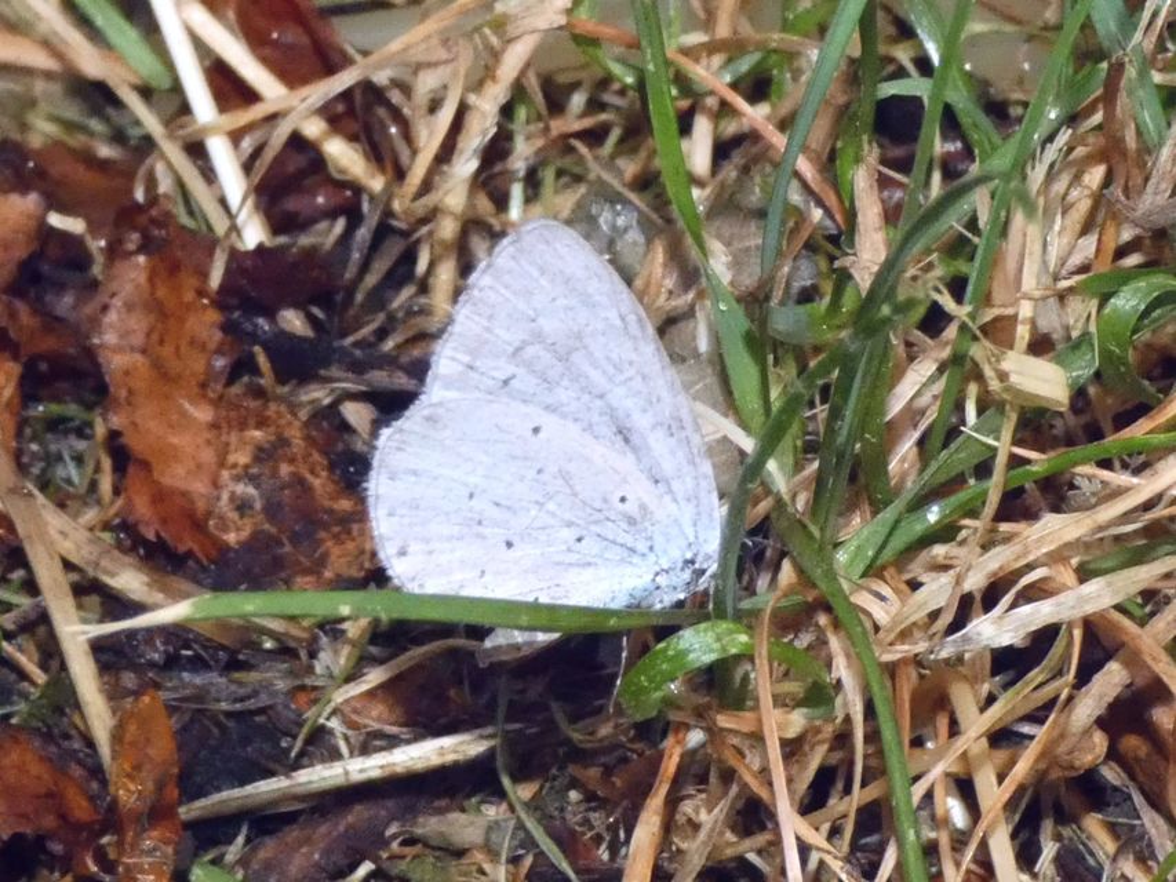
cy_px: 441
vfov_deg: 11.2
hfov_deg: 14.9
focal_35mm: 132
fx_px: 4485
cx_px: 588
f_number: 5.2
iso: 800
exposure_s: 1/60
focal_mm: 23.7
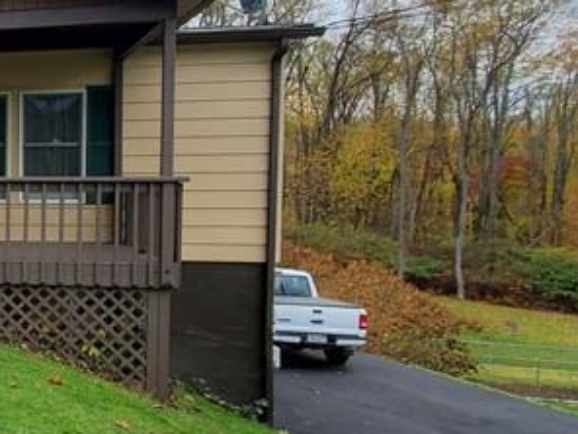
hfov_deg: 30.8
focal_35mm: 45
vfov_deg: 32.2
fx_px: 751
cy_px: 215
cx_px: -209
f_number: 2.2
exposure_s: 1/720
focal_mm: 1.8
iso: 50
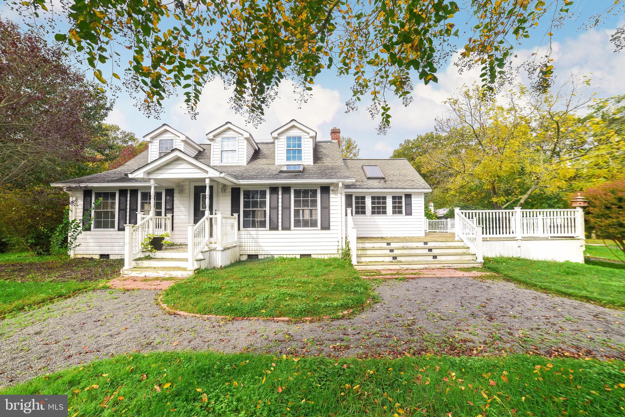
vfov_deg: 81.3
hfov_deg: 104.2
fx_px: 243
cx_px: 312
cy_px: 208
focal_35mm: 14
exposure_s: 1/3200
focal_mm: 14
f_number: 5
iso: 1250
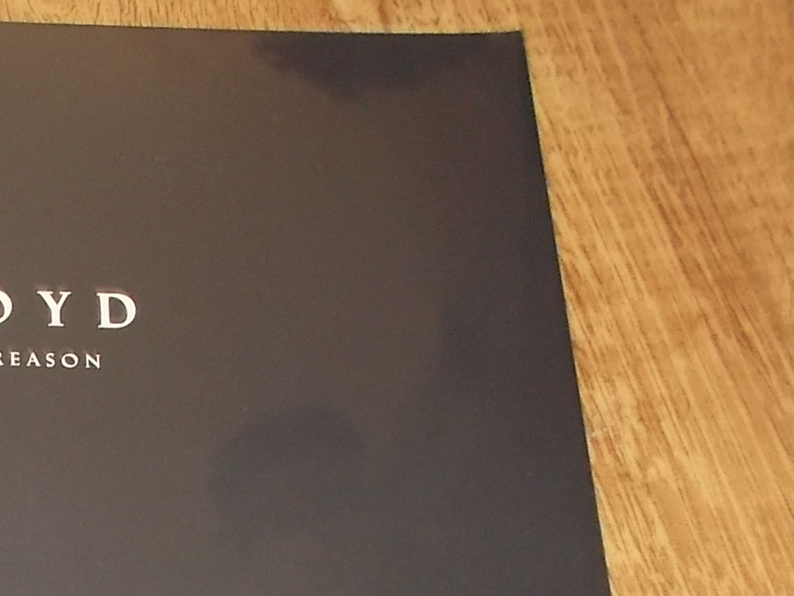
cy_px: 751
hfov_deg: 23.1
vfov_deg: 17.6
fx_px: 1813
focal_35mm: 79
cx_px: -96
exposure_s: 1/30
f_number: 3.3
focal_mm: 4.1
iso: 200
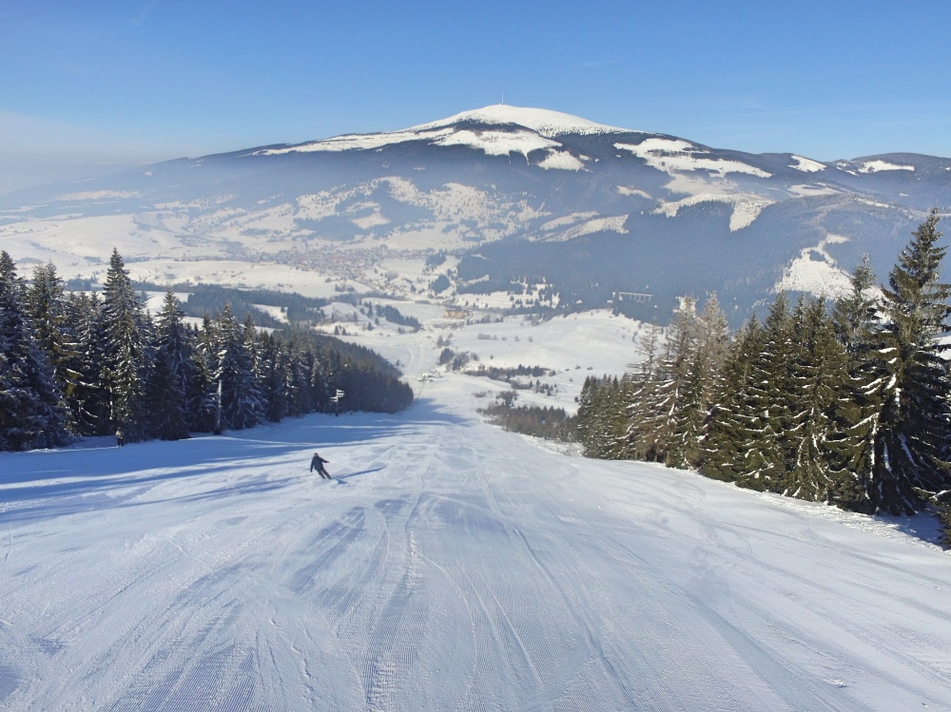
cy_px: 356
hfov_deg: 81.8
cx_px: 476
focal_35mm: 20
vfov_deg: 65.9
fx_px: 549
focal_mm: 3.61
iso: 100
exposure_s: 1/2110
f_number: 2.8
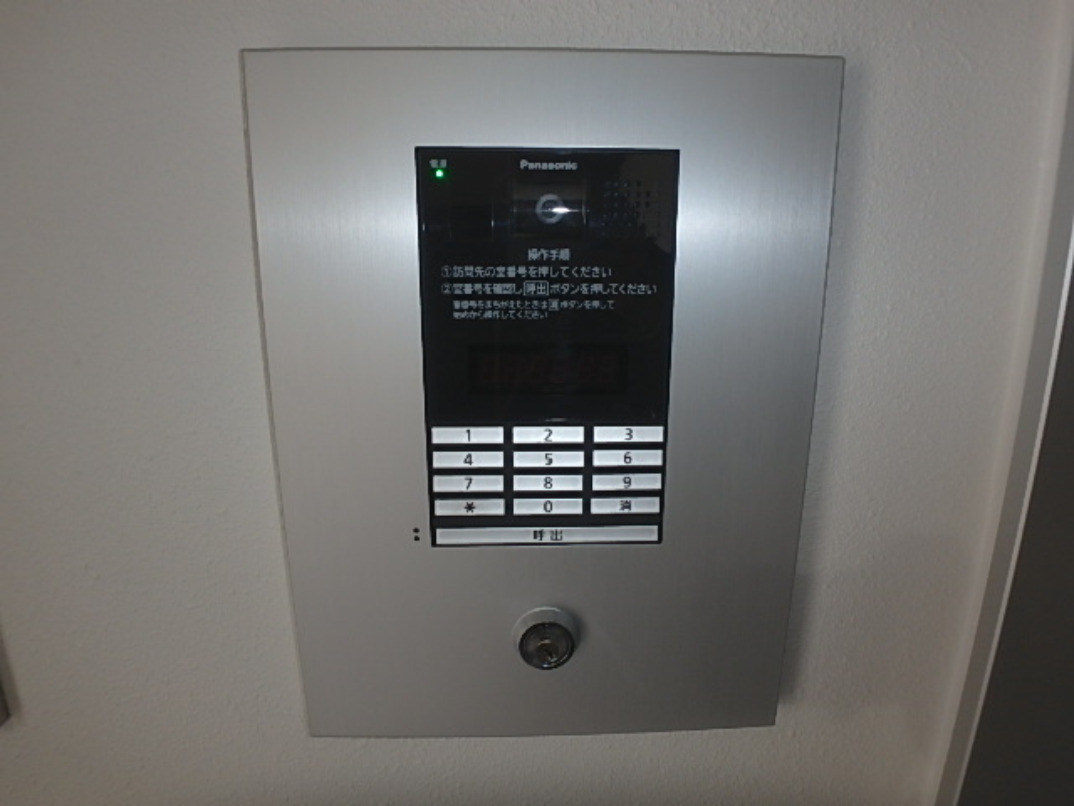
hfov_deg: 79.0
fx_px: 652
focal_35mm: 21
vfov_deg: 63.4
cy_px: 403
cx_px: 537
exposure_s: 1/30
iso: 200
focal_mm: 3.7
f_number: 3.5
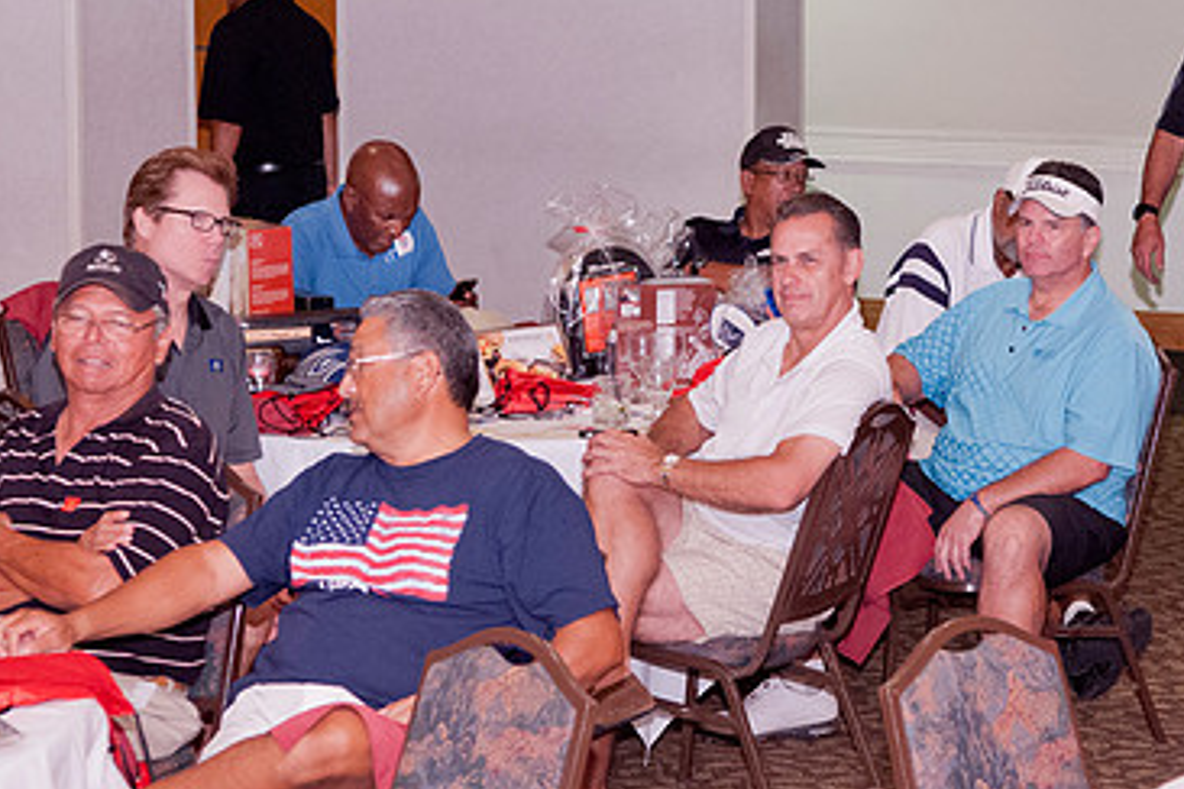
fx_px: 3091
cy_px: 257
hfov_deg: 21.6
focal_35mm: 94
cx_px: 810
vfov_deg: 14.5
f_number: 4
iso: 1250
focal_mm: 38
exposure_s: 1/100
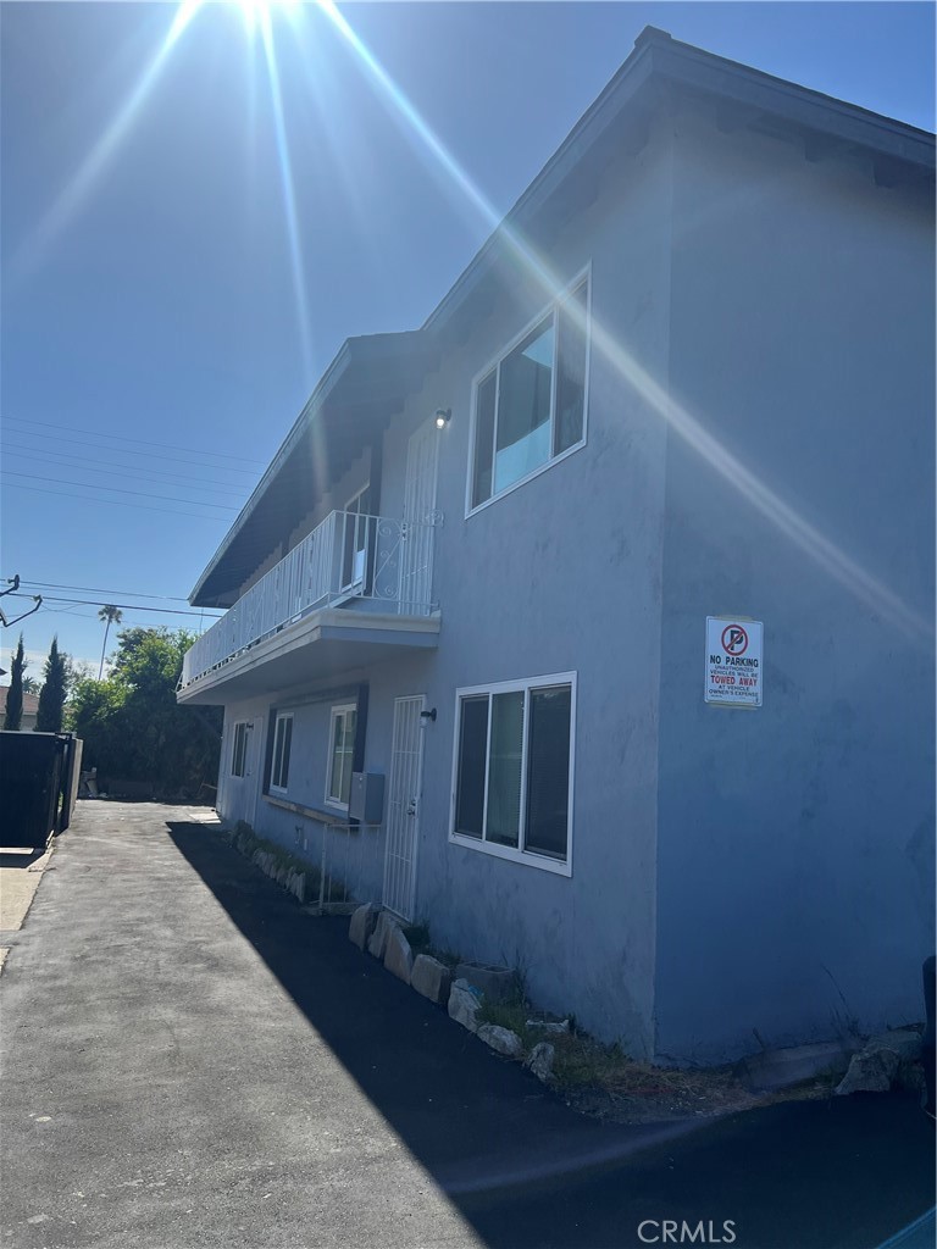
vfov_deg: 67.3
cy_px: 624
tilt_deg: +9.3
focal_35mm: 26
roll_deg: -3.4
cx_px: 468
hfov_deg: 53.1
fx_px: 938
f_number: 1.5
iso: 50
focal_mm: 5.7
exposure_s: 1/5882
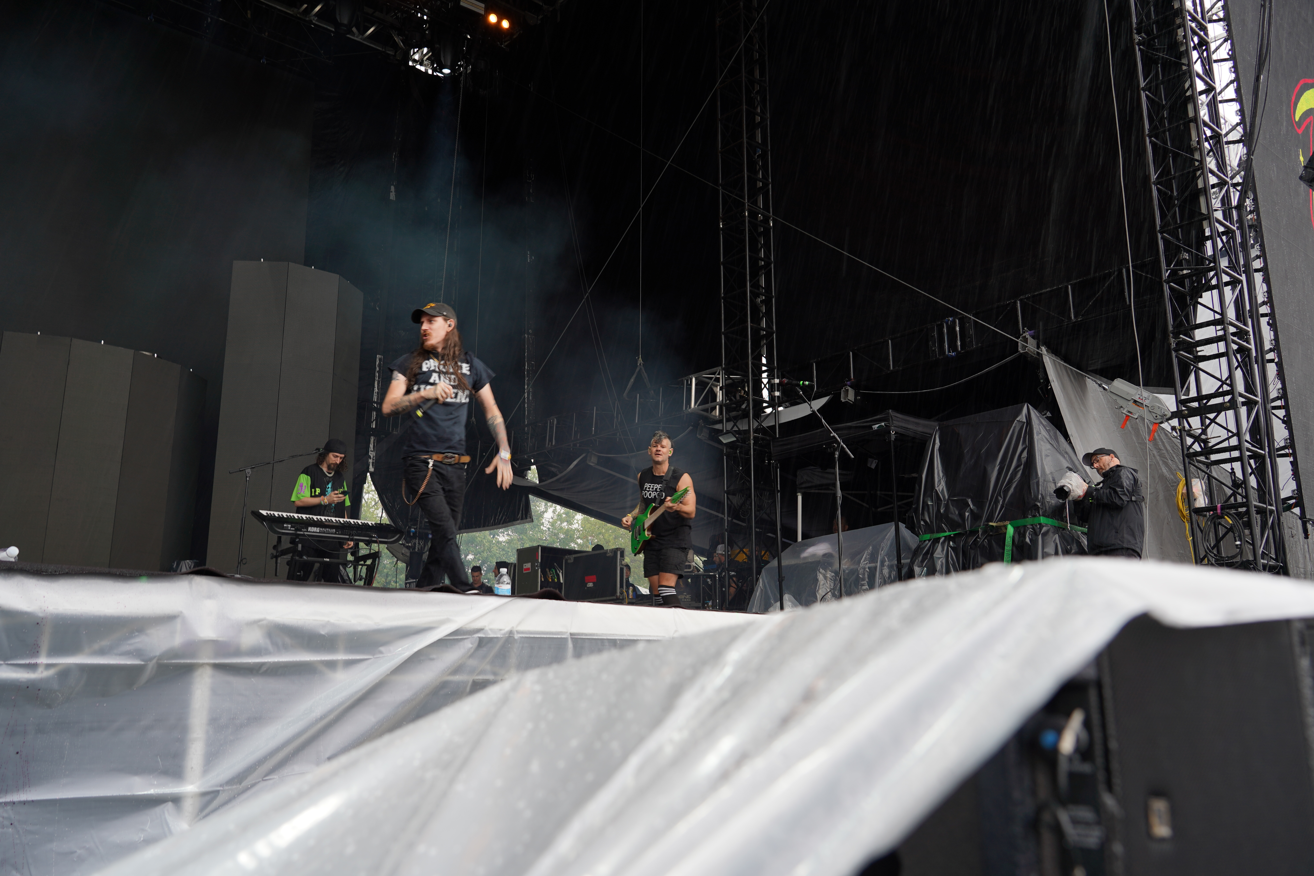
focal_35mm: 29
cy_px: 438
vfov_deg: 45.0
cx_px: 657
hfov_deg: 63.7
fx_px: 1058
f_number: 5.6
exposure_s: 1/60
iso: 100
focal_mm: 29
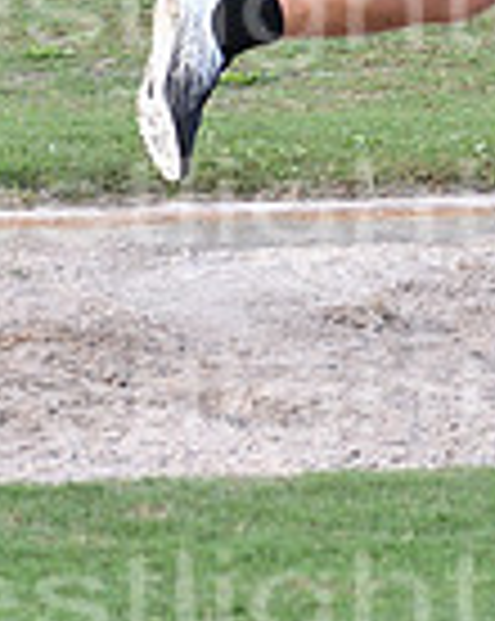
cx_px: 428
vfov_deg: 4.7
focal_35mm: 414
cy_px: -83
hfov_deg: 3.7
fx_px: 7598
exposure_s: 1/2000
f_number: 4
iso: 1000
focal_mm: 70
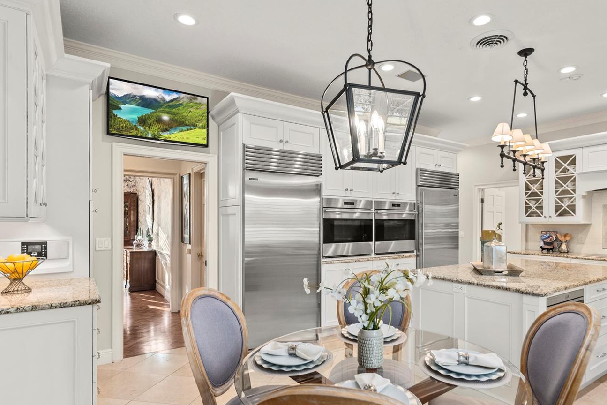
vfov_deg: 59.4
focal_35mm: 21
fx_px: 354
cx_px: 335
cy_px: 225
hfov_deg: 80.9
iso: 100
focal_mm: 17
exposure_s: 1/4
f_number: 8
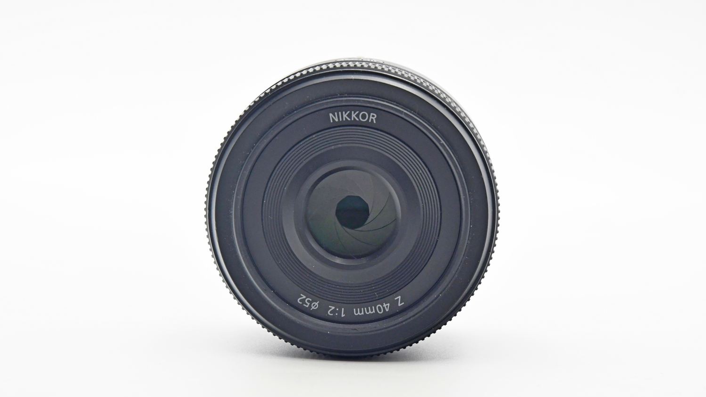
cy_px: 194
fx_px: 2359
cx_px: 353
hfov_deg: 17.0
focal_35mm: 126
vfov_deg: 9.6
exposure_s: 1/125
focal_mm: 80
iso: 1250
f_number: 8
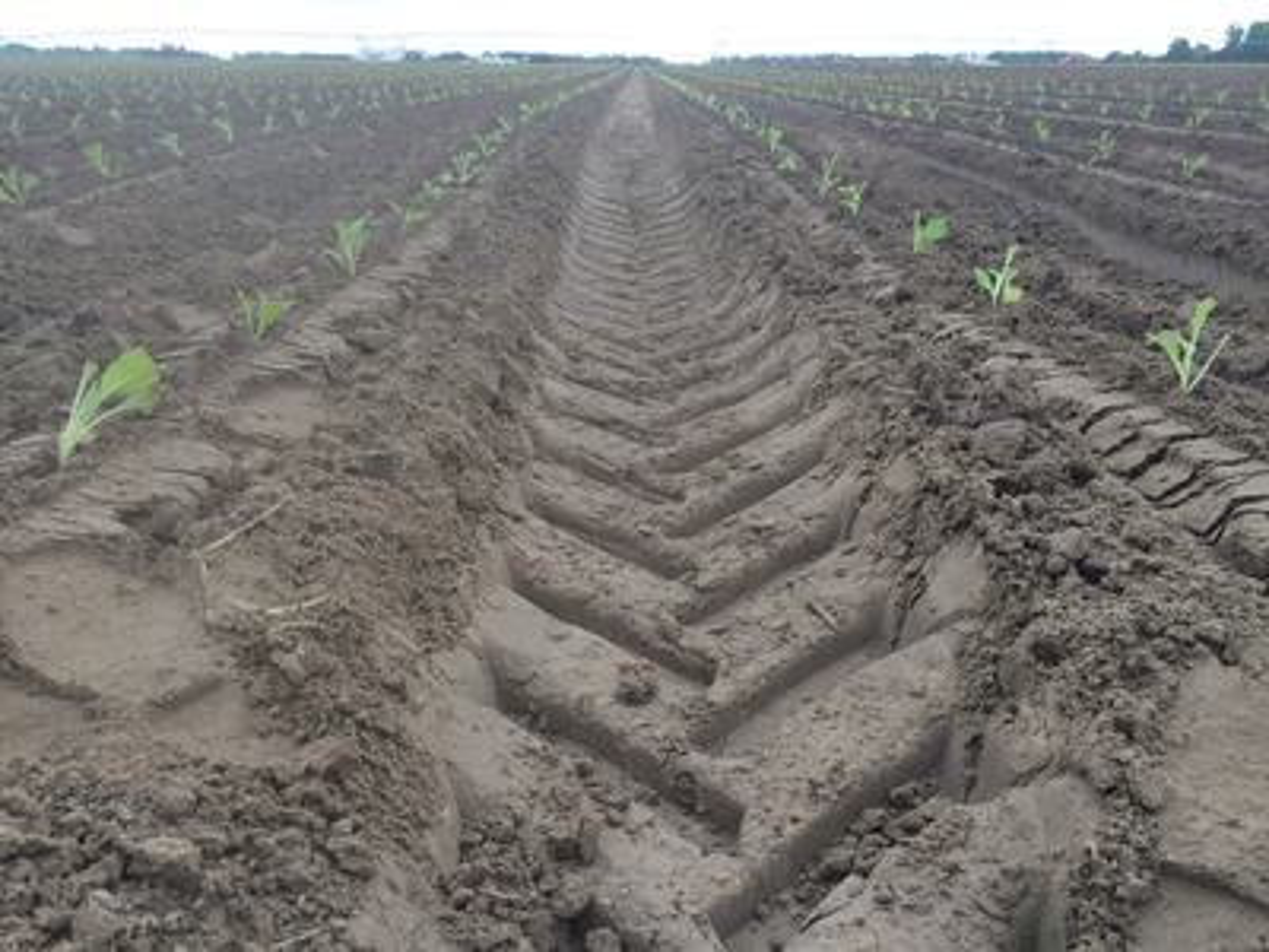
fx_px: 1063
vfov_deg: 48.2
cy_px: 476
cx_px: 634
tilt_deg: -18.7
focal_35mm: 29
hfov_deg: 61.7
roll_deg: +1.6
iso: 32
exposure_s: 1/211
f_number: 2.2
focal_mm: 4.15
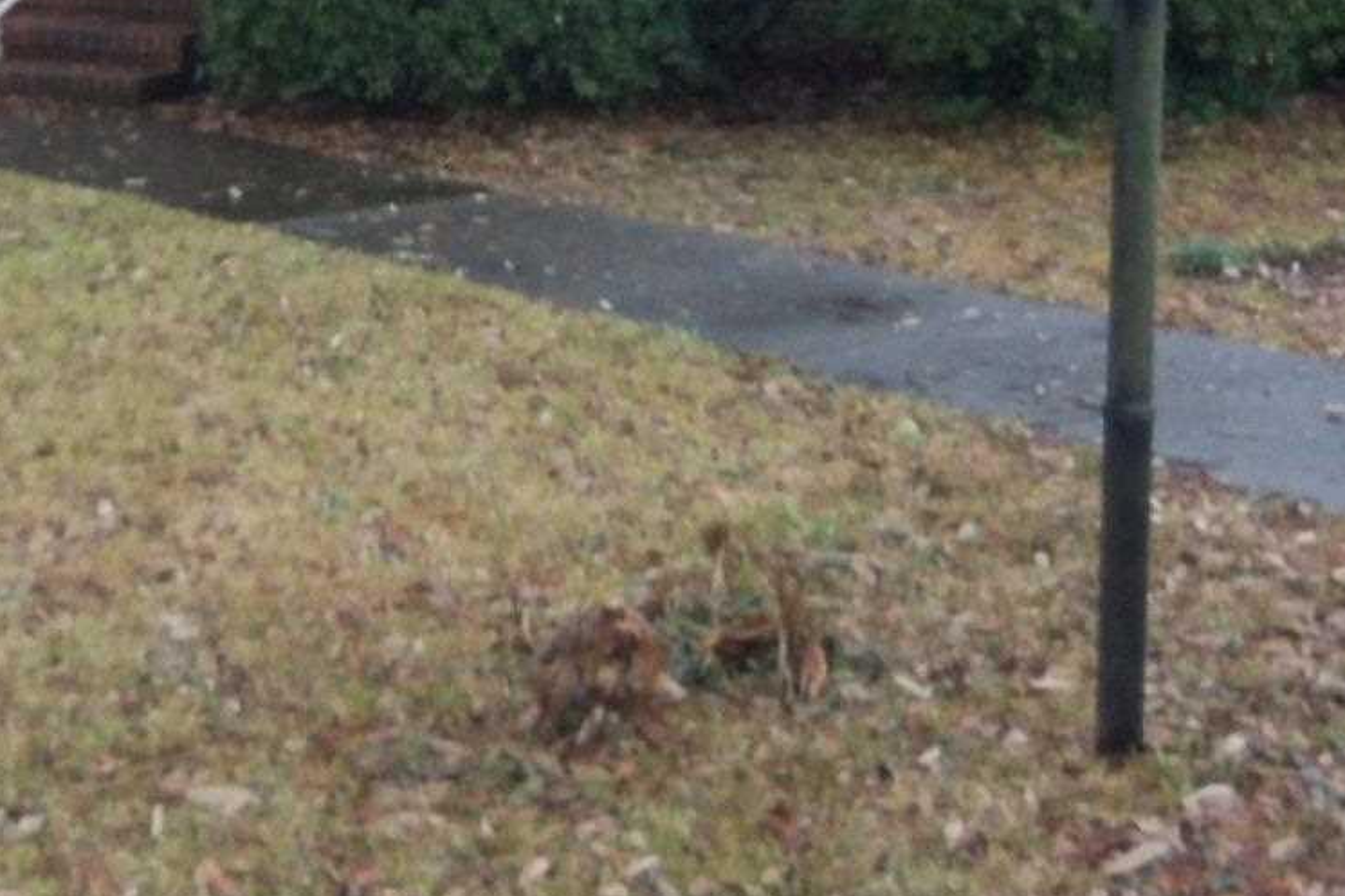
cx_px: 393
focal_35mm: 80
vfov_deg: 16.8
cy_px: 41
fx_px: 2988
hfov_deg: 25.2
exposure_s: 1/50
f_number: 3.9
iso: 64
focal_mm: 5.1
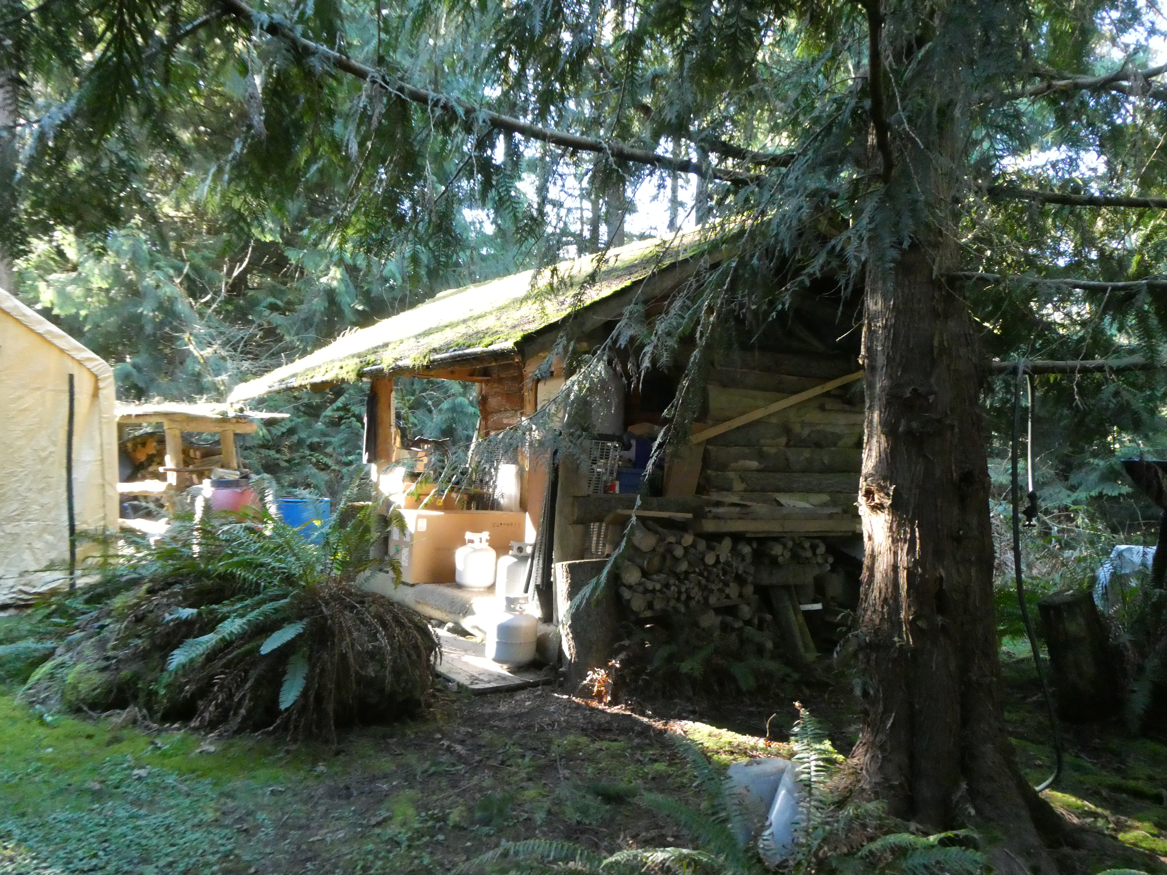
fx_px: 877
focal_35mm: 26
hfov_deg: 67.3
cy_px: 438
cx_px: 584
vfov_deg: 53.1
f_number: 3.4
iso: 1250
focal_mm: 4.7
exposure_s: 1/80
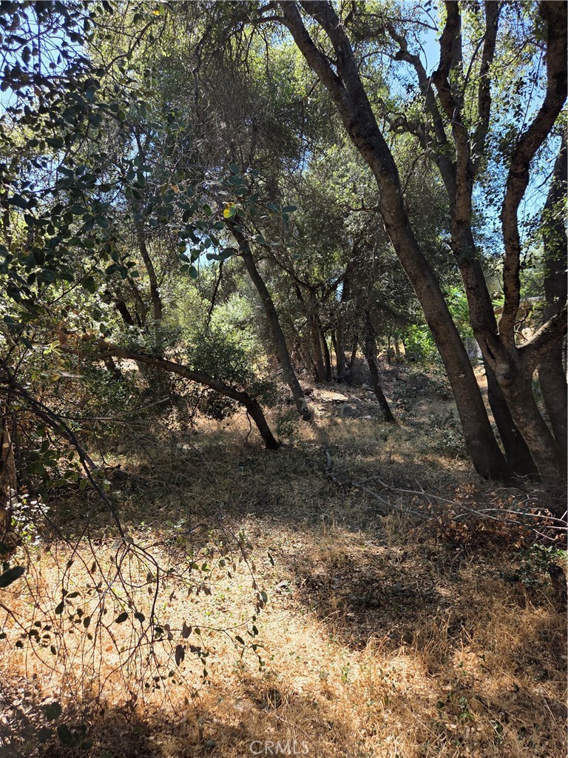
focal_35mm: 23
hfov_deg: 58.9
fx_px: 503
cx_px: 284
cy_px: 379
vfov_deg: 73.9
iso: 80
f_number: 1.8
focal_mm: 5.4
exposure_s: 1/1151
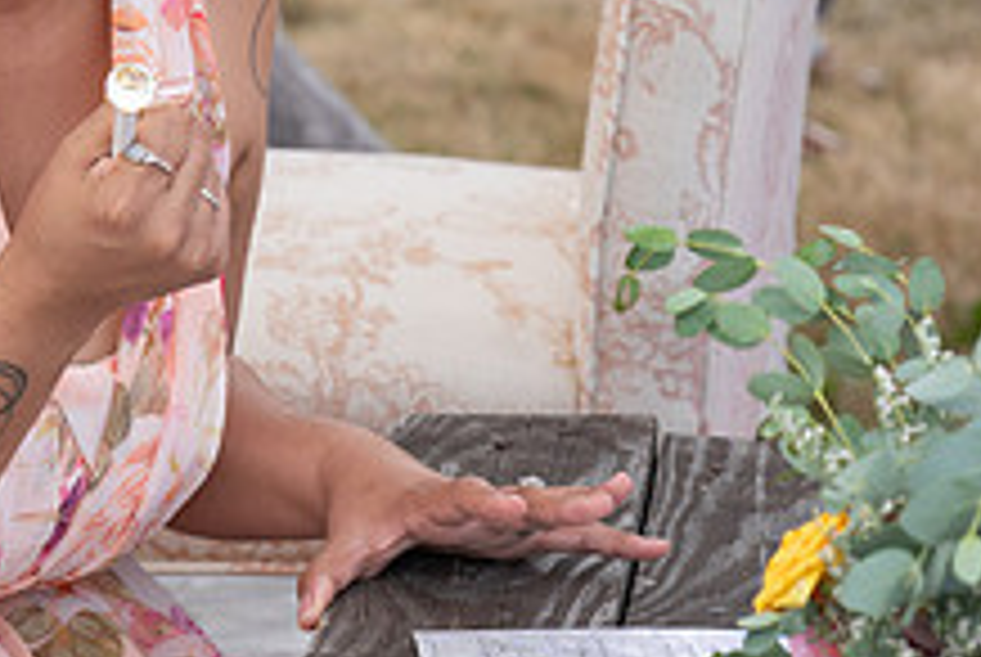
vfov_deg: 7.7
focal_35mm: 178
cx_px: 90
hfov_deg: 11.5
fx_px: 4857
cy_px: -34
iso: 400
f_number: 5
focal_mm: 67
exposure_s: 1/400
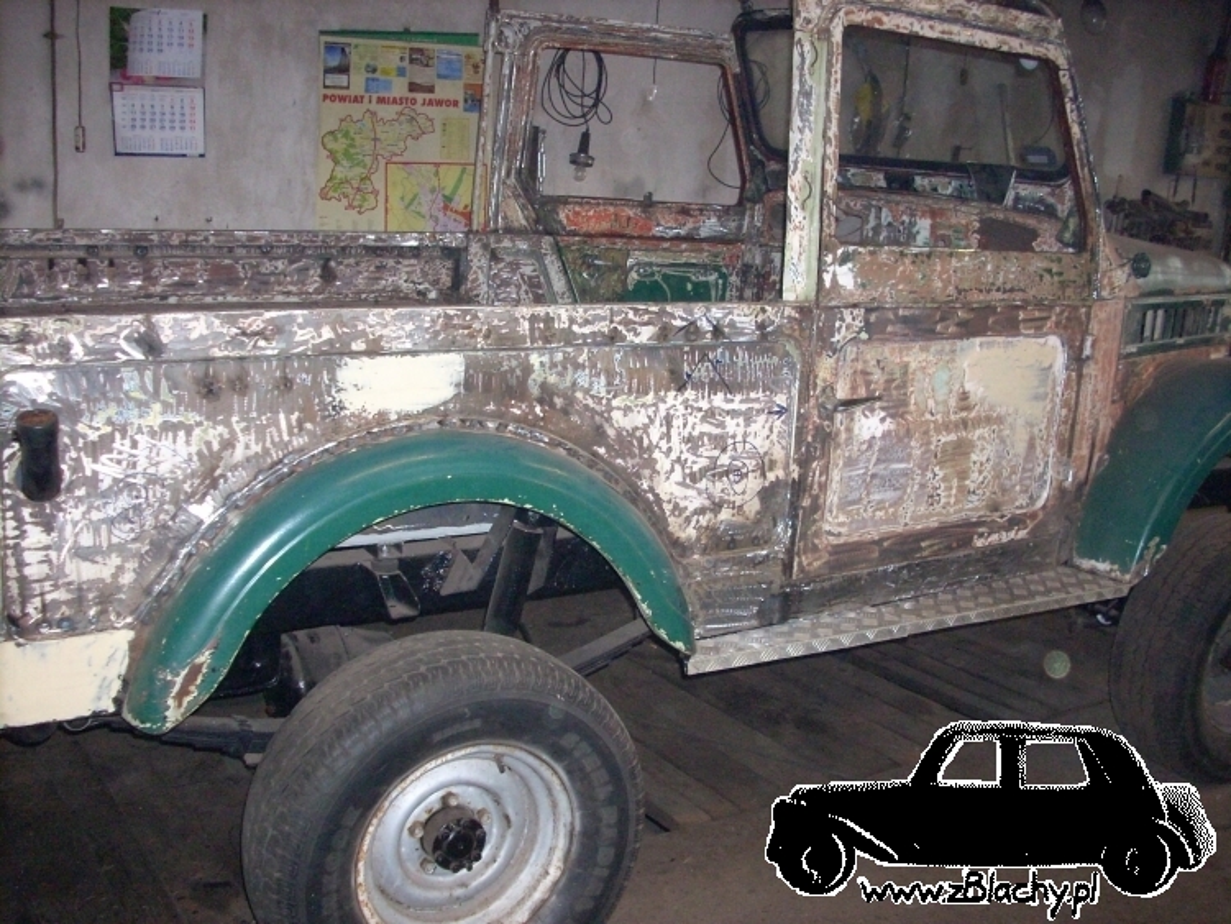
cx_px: 616
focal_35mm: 37
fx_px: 1316
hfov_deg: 50.1
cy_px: 462
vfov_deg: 38.7
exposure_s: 1/60
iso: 400
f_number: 2.8
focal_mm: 6.2
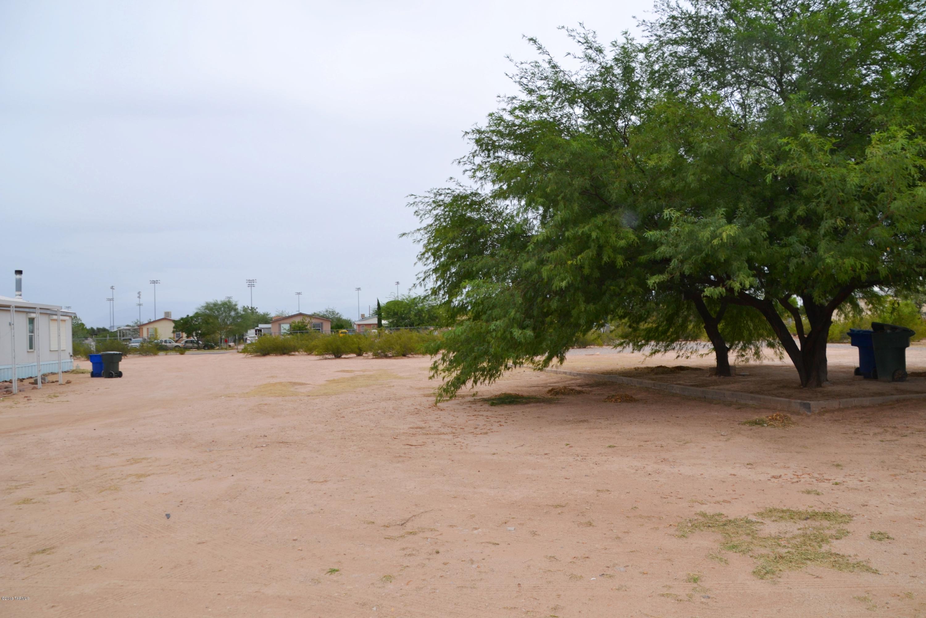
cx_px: 463
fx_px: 694
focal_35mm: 27
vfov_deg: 47.9
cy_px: 309
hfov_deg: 67.4
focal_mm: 18
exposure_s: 1/200
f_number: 7.1
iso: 100
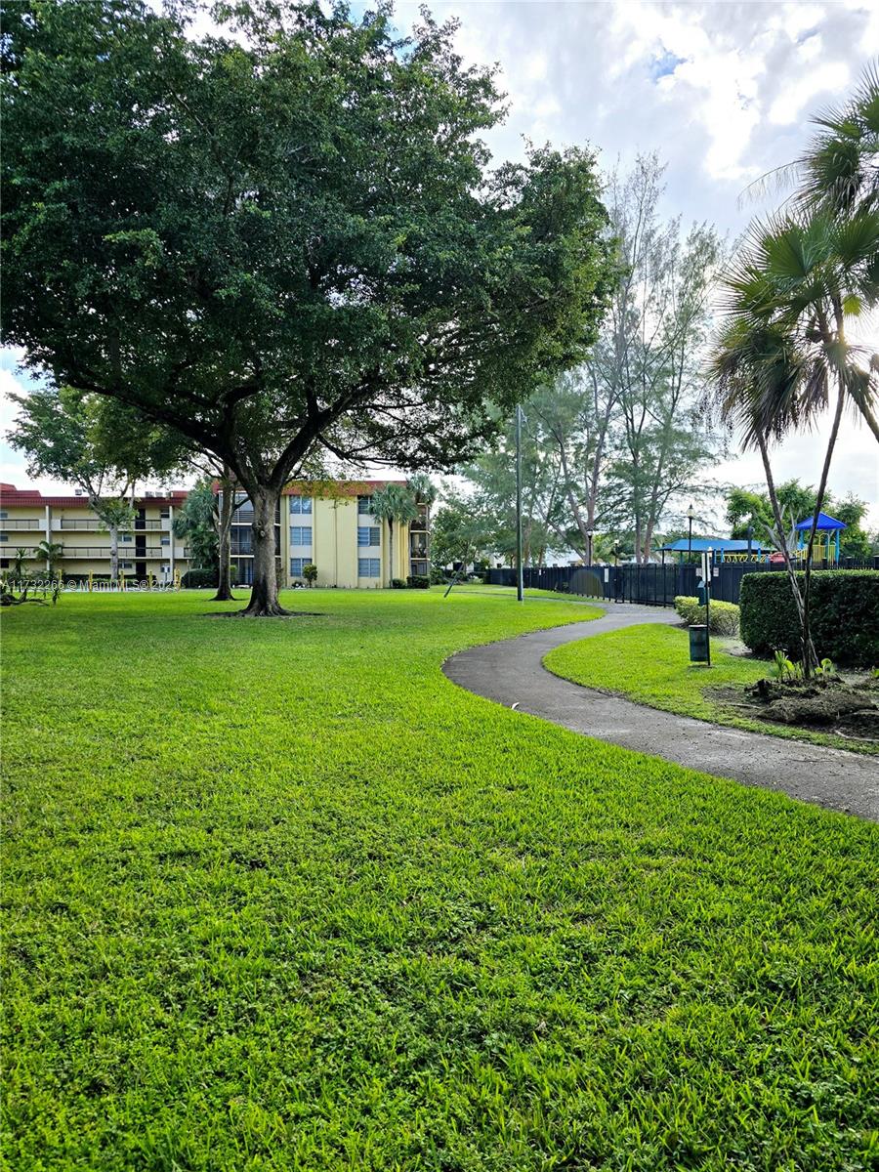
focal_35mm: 23
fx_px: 779
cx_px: 440
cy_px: 586
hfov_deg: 58.9
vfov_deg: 73.9
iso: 12
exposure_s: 1/370
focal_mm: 6.3
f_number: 1.7
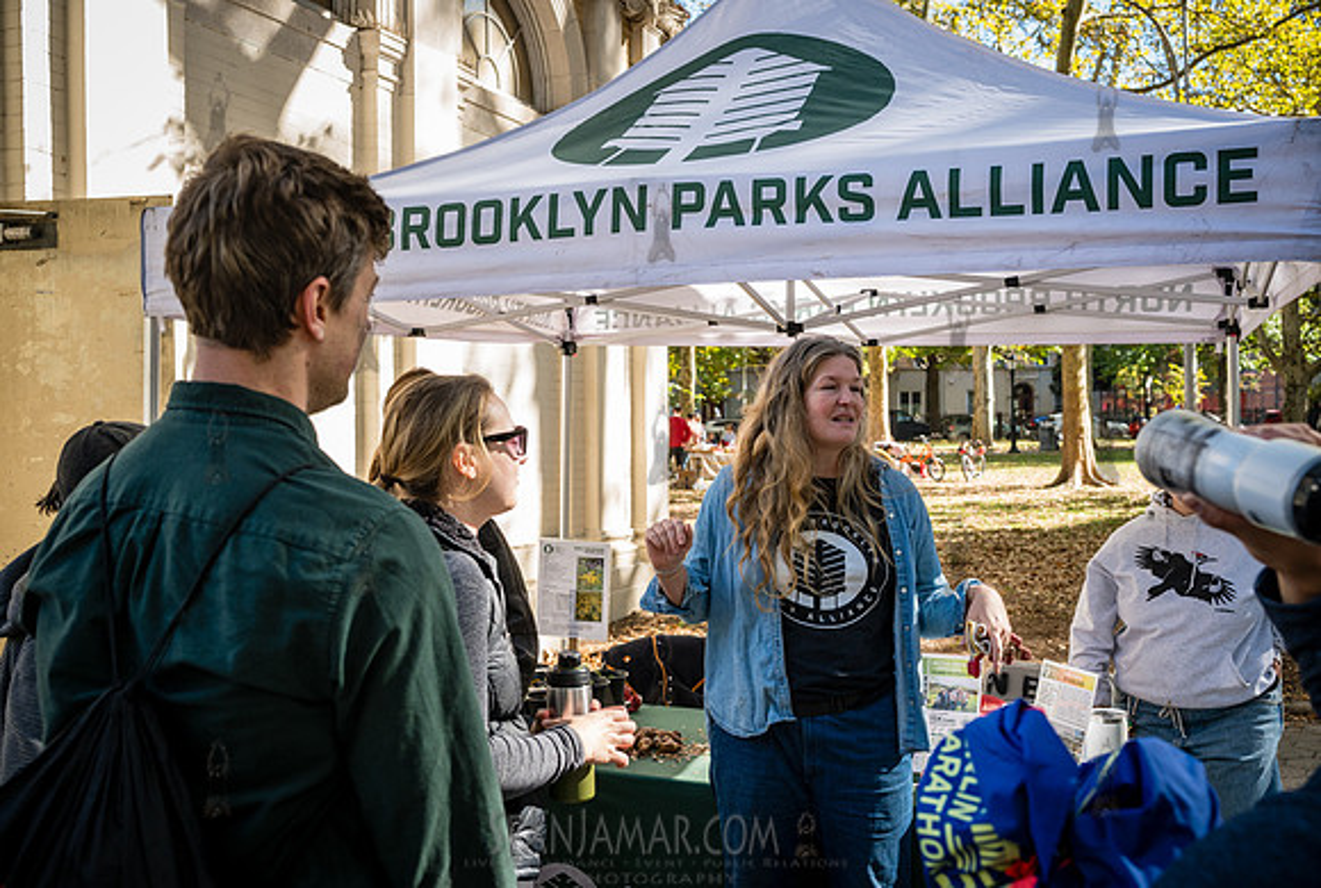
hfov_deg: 53.1
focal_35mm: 36
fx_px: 1321
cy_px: 444
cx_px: 647
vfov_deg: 37.2
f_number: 5.6
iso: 500
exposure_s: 1/250
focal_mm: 35
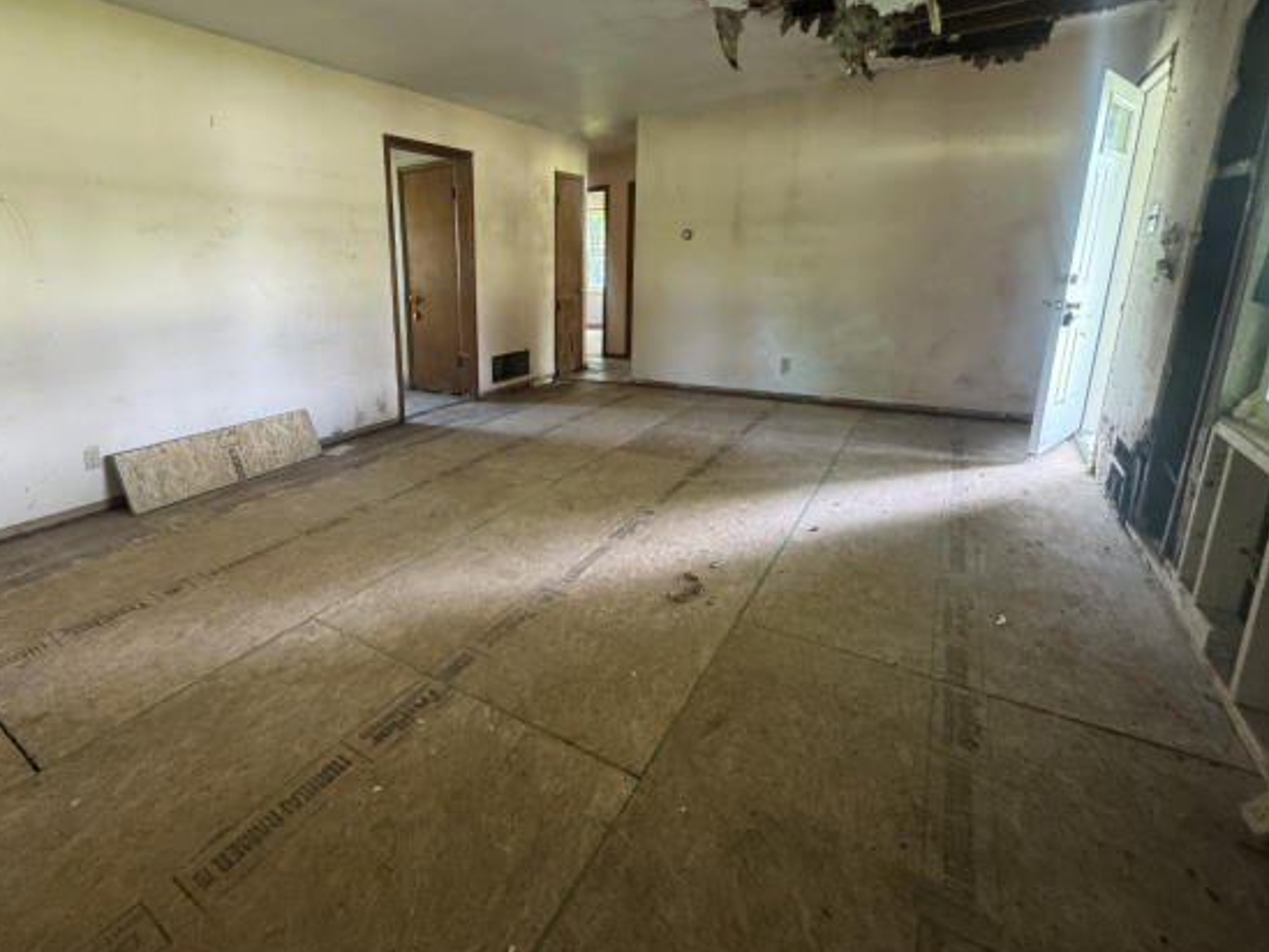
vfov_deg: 74.4
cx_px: 500
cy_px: 411
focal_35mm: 17
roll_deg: +2.5
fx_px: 623
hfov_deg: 89.7
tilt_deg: -14.0
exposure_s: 1/60
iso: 400
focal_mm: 2.22
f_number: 2.2
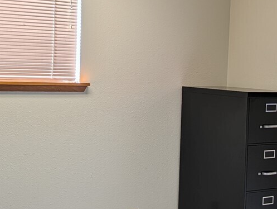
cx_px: 210
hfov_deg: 25.0
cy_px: 104
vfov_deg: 19.2
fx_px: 617
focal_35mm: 77
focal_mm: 6.9
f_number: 1.68
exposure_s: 1/1678
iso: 21
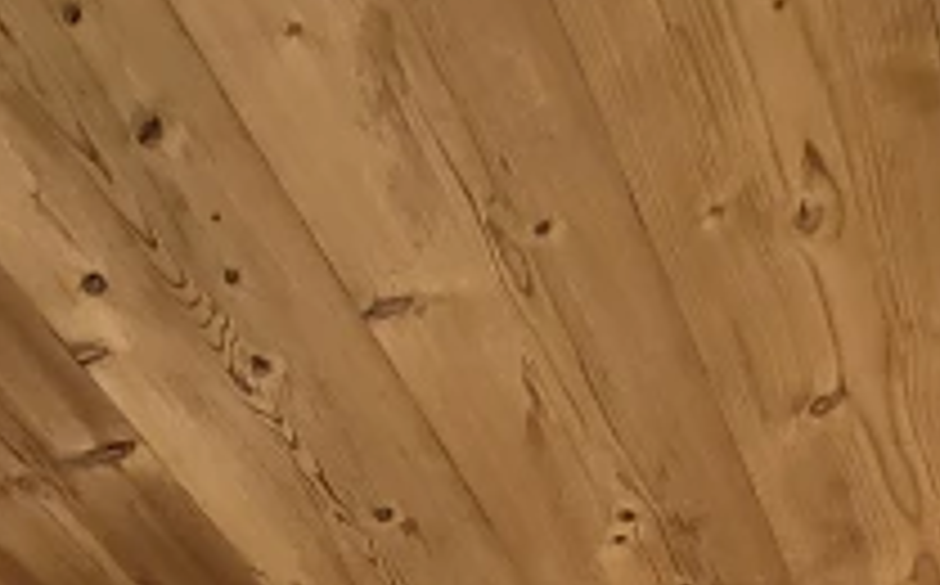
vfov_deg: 10.2
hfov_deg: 30.6
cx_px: 229
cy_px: 1940
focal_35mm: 66
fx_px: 1689
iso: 100
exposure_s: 1/50
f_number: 2.2
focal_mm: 1.74
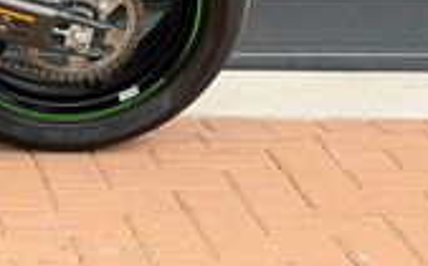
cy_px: -256
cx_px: -246
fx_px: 2247
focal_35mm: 193
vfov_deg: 6.6
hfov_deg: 10.4
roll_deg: -0.3
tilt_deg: -5.4
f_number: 1.78
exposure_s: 1/1041
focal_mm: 6.76
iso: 80
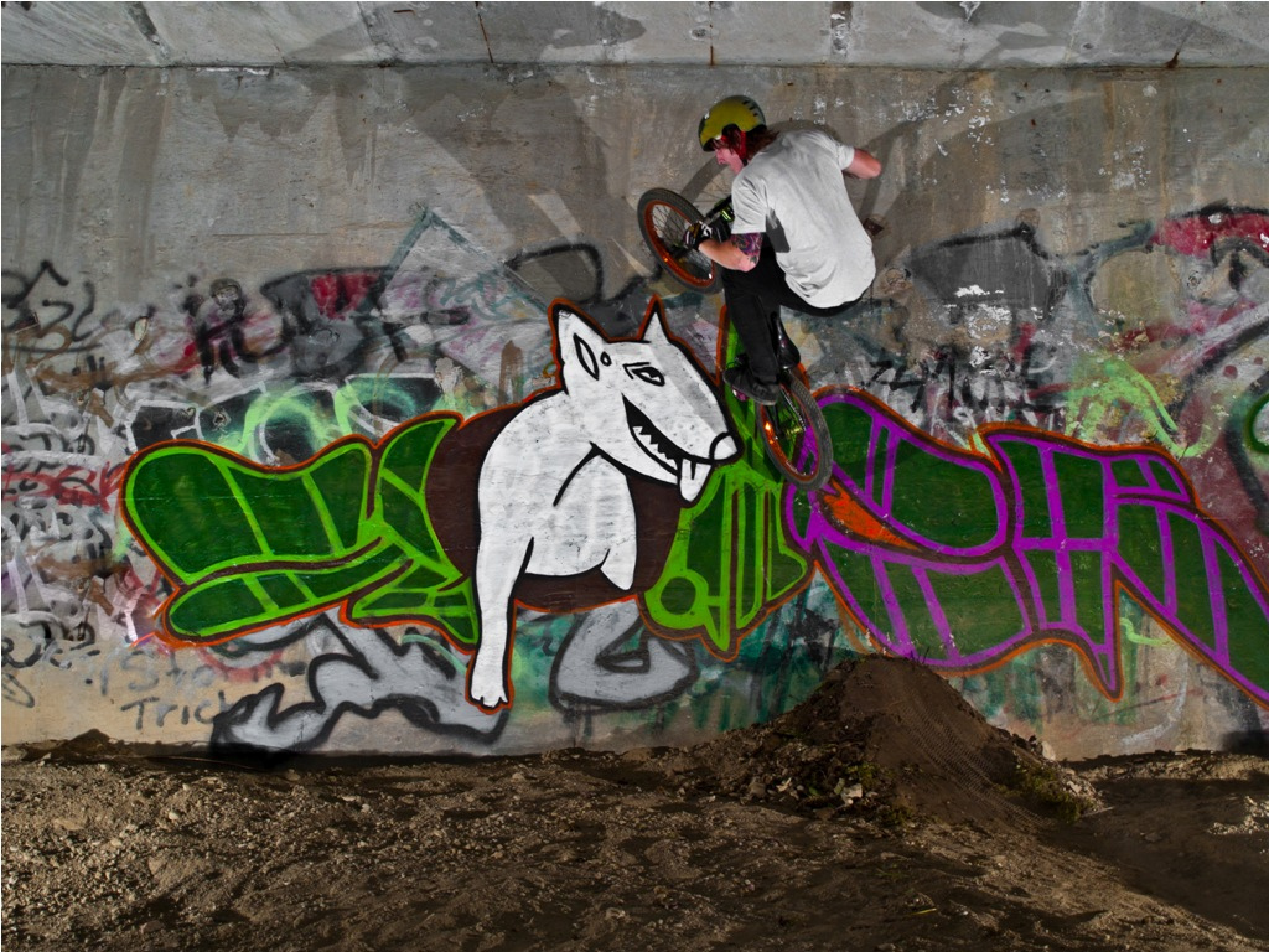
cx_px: 634
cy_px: 476
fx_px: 1760
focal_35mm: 48
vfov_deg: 30.3
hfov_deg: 39.7
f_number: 4.7
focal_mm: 24
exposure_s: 1/160
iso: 160
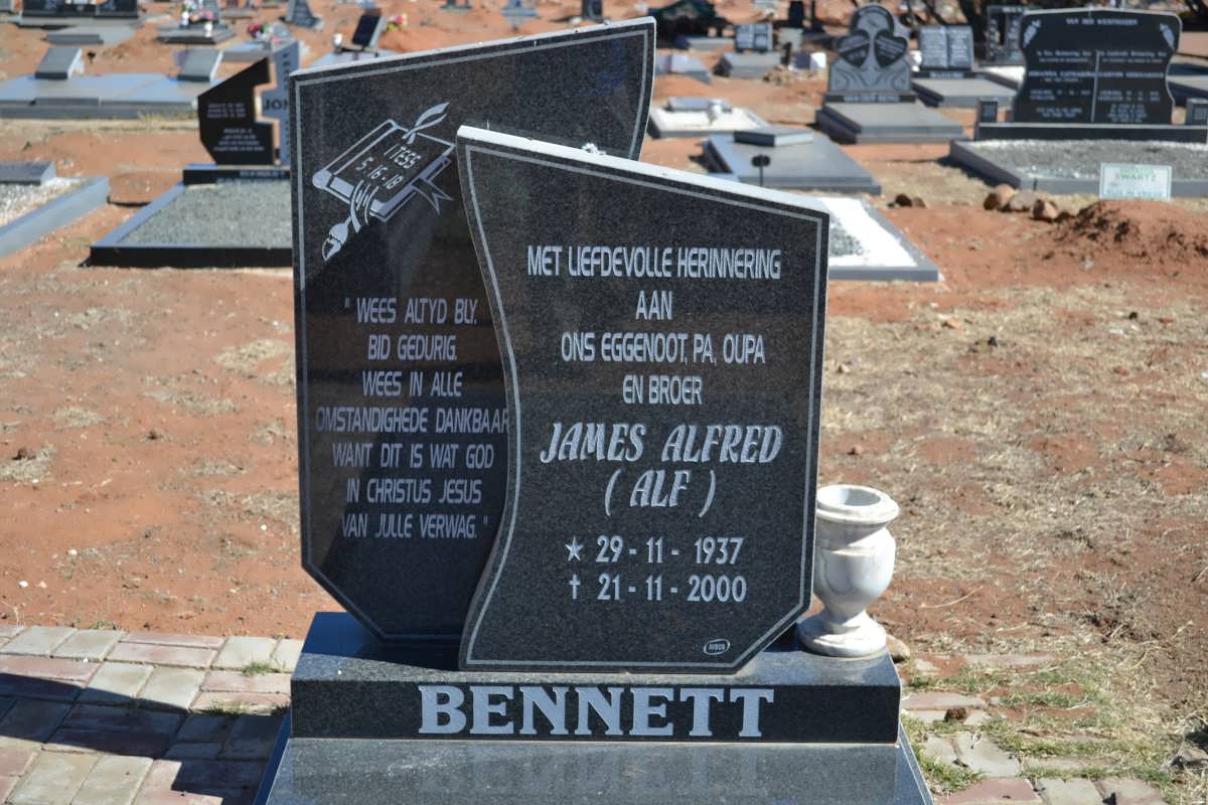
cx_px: 604
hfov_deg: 38.9
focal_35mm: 51
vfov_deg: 26.5
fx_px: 1711
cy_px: 402
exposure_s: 1/125
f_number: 5.6
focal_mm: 34
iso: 100
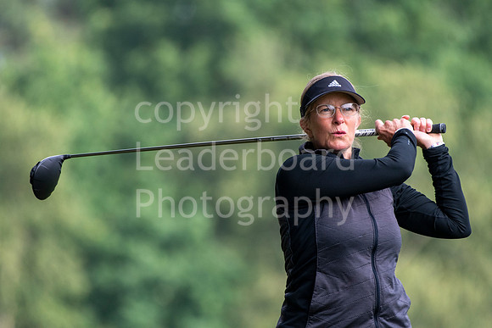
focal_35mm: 660
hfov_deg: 3.1
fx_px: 9022
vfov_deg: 2.1
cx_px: 246
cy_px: 164
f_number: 5.6
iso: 640
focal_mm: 440
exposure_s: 1/1000
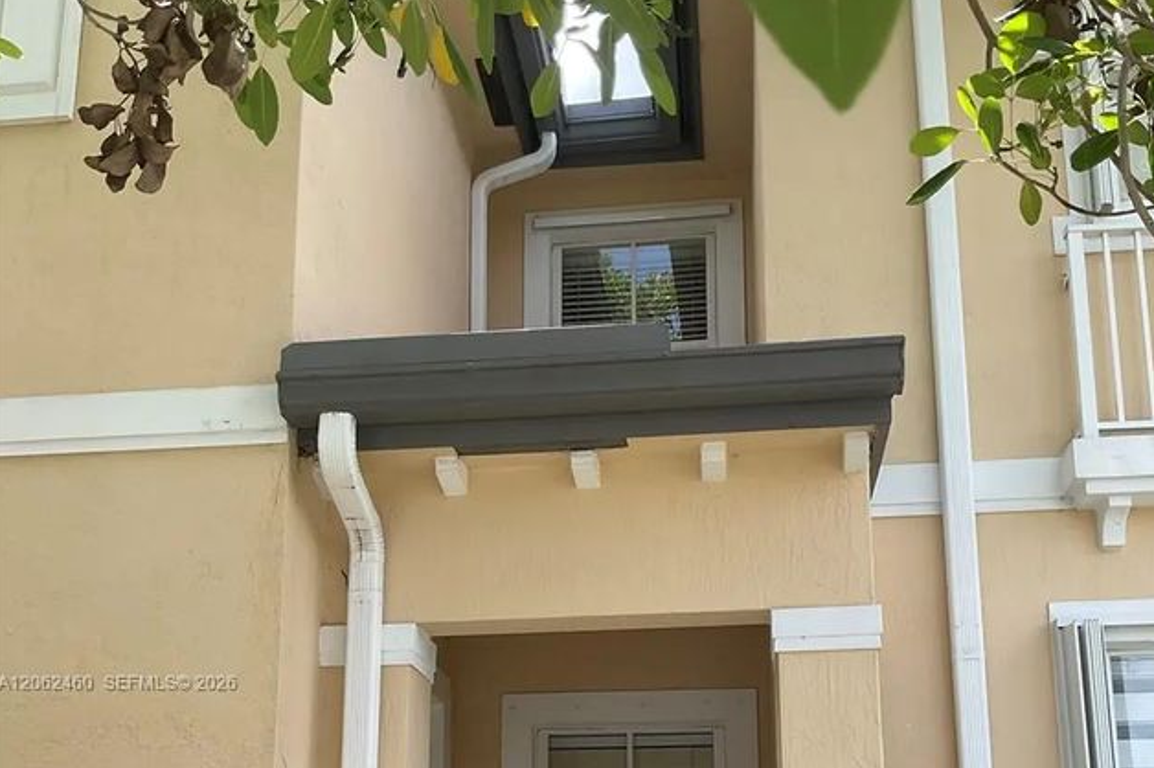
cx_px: 583
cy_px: 684
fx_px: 1314
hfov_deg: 47.4
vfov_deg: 31.2
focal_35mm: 41
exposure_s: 1/435
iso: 16
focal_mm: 3
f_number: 1.8
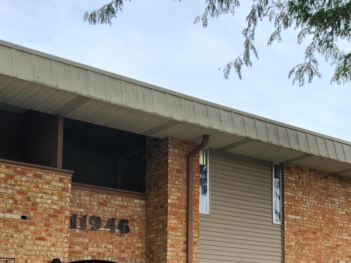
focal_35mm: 61
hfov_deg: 30.6
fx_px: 618
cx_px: 302
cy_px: 244
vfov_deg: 23.3
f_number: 1.8
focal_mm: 5.4
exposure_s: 1/377
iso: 20
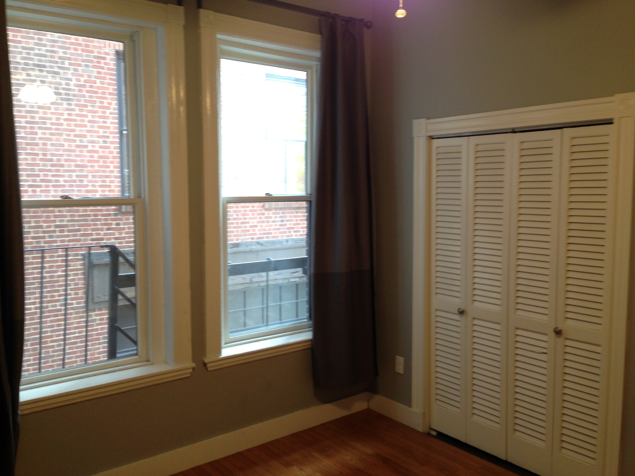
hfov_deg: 55.4
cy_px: 238
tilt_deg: -5.0
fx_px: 605
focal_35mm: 33
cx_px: 318
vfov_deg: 42.9
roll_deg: +1.1
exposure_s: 1/20
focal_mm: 4.12
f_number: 2.4
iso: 80
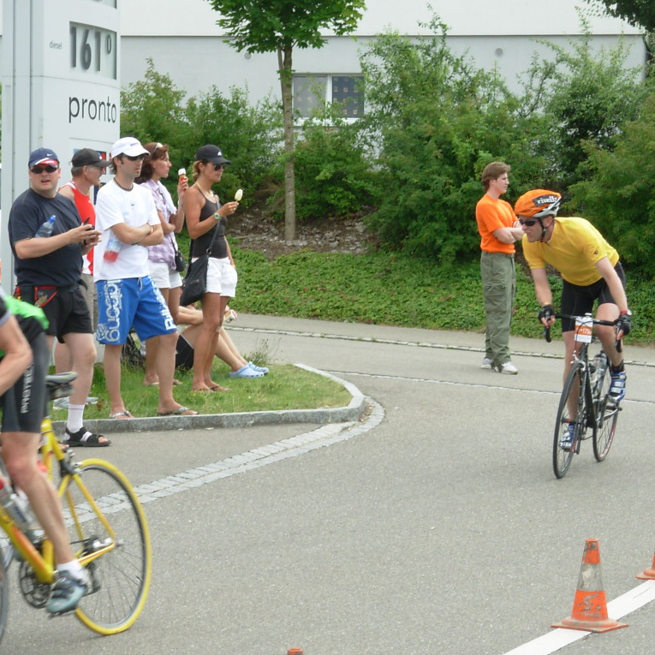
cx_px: 334
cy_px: 328
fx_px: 2633
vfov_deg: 14.2
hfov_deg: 14.2
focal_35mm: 123
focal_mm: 17.2
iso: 50
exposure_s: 1/332
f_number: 4
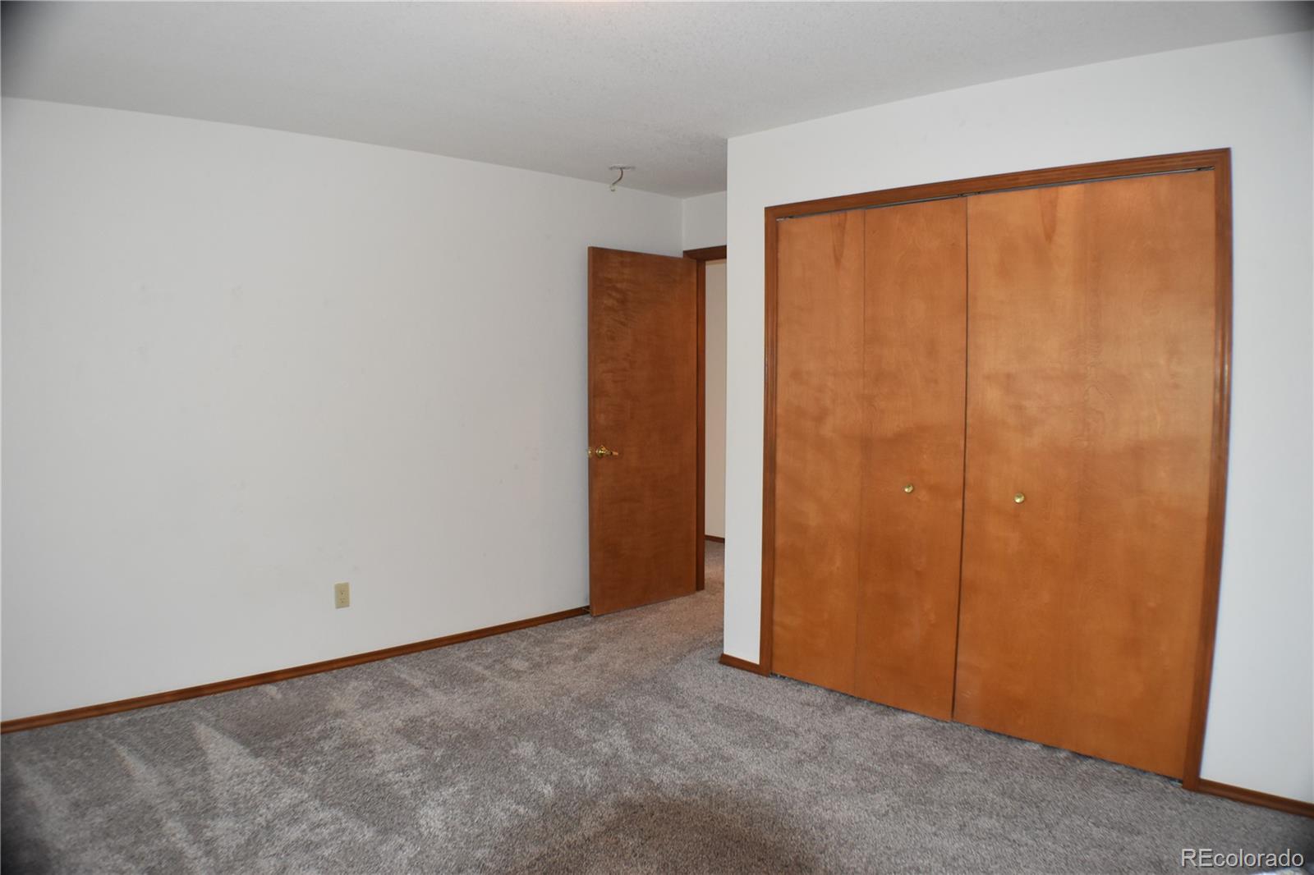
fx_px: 1204
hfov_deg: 57.2
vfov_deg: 40.0
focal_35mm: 33
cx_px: 657
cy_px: 438
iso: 800
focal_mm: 22
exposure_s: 1/80
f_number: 4.5
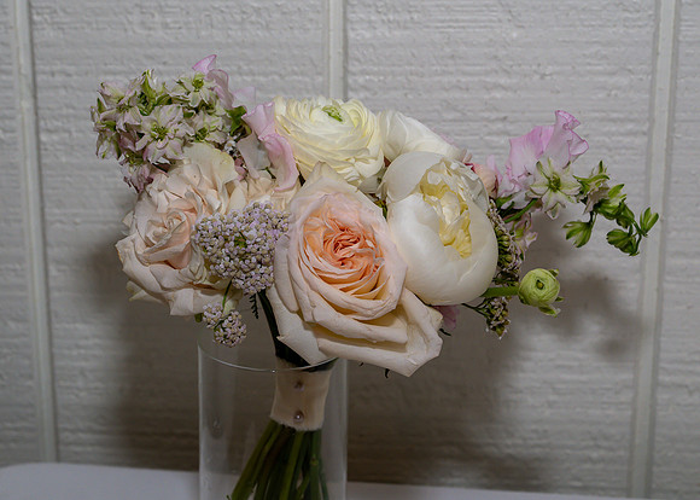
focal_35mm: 93
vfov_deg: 15.3
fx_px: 1858
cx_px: 286
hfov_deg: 21.3
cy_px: 215
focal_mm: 70
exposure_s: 1/250
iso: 500
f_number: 7.1
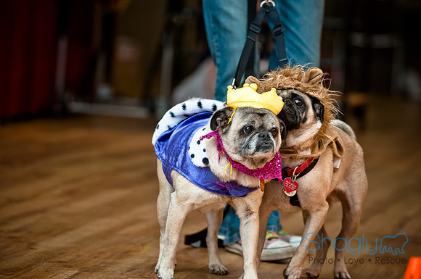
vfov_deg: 7.6
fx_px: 2102
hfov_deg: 11.4
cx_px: 210
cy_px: 140
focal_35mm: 180
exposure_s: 1/200
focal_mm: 120
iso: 200
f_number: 2.8
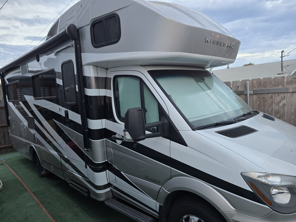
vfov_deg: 58.9
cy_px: 111
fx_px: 197
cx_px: 148
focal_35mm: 23
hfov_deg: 73.9
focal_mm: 6.3
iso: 400
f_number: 1.7
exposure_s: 1/120
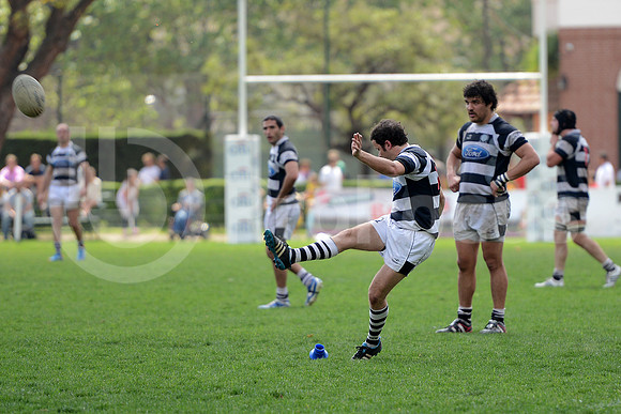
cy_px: 207
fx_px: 3364
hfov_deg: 10.5
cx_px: 310
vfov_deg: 7.0
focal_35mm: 195
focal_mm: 195
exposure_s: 1/800
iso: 320
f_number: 2.8
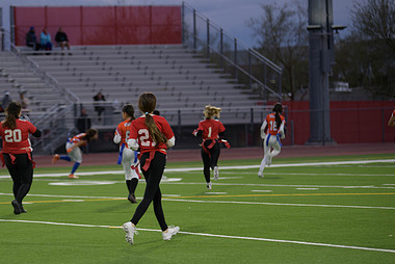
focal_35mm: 186
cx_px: 110
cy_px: 152
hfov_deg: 11.0
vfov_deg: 7.4
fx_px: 2042
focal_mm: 122
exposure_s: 1/200
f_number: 2.8
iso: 400
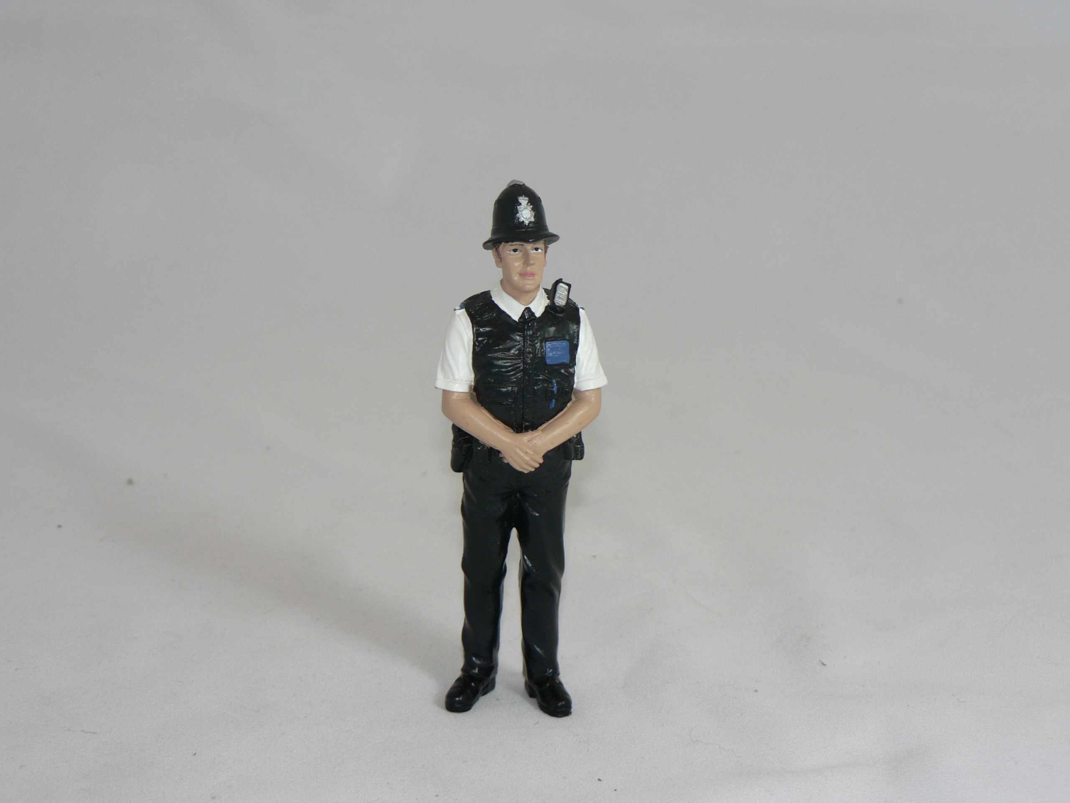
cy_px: 402
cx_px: 535
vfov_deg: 15.9
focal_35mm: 93
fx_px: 2875
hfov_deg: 21.1
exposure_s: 1/60
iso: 80
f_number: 3.2
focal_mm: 15.5
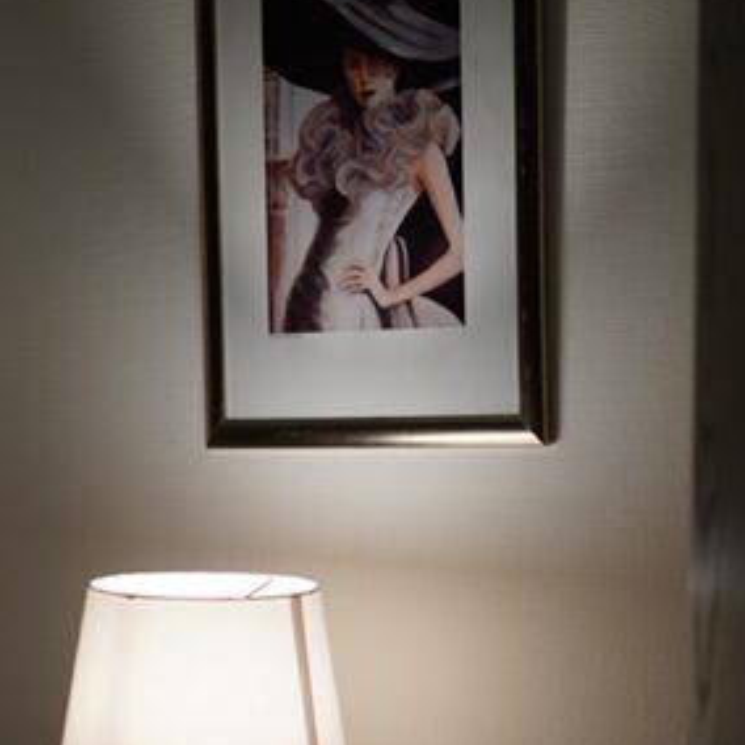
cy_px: 569
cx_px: 265
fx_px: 2338
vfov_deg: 18.0
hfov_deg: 18.1
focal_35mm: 96
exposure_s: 1/800
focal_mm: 50
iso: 1250
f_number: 1.8
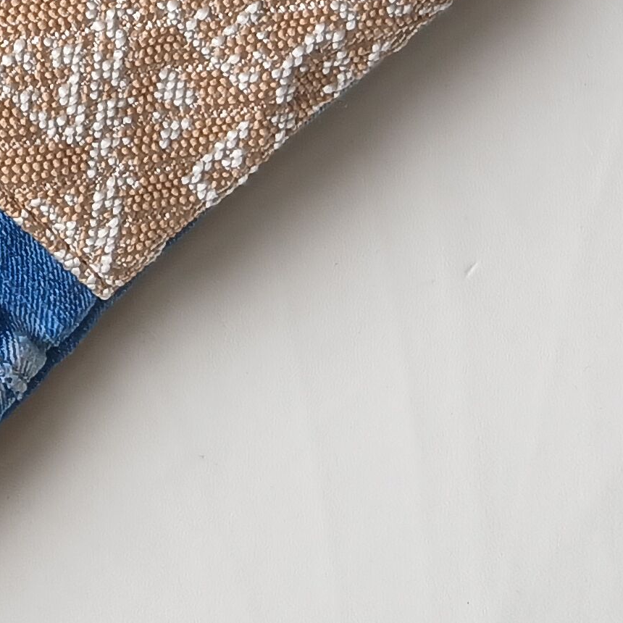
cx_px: -412
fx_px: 2219
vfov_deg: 15.3
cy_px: -178
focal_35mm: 109
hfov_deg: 14.5
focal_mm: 3.98
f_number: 1.8
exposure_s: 1/100
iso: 40
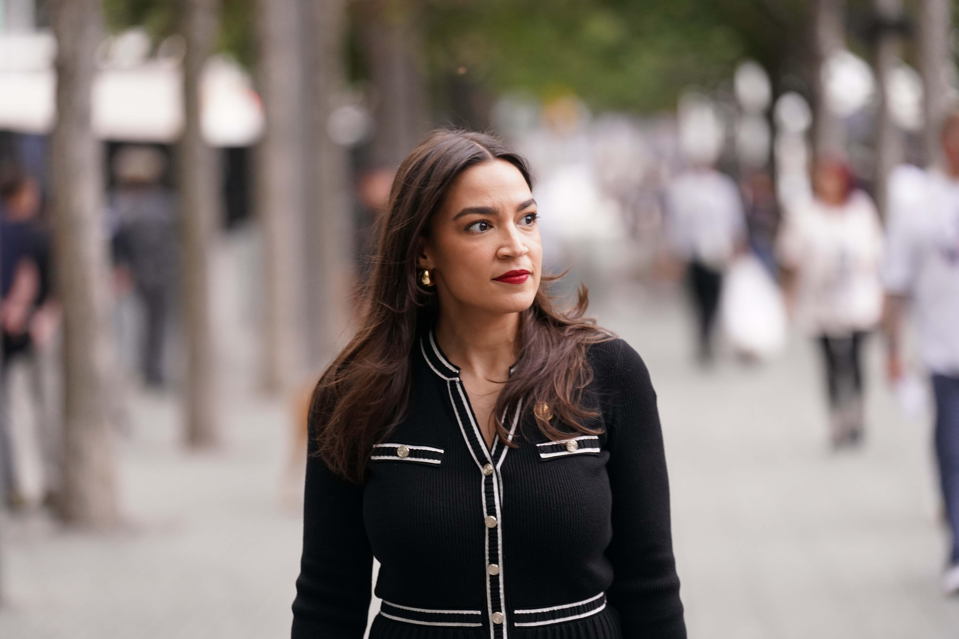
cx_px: 480
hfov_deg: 15.0
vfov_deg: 10.0
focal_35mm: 137
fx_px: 3649
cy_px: 320
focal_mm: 137
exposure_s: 1/640
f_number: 2.8
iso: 2000
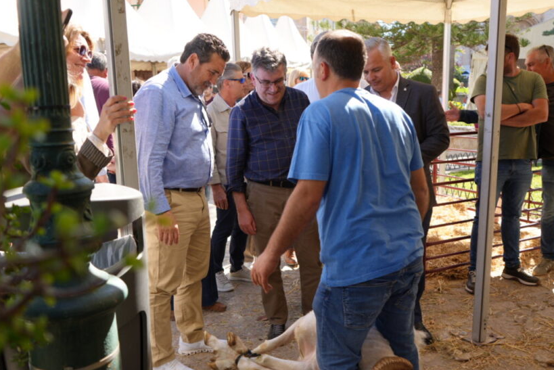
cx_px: 300
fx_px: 539
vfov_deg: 37.9
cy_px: 201
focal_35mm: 35
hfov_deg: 54.3
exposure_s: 1/200
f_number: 4
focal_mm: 28
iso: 100
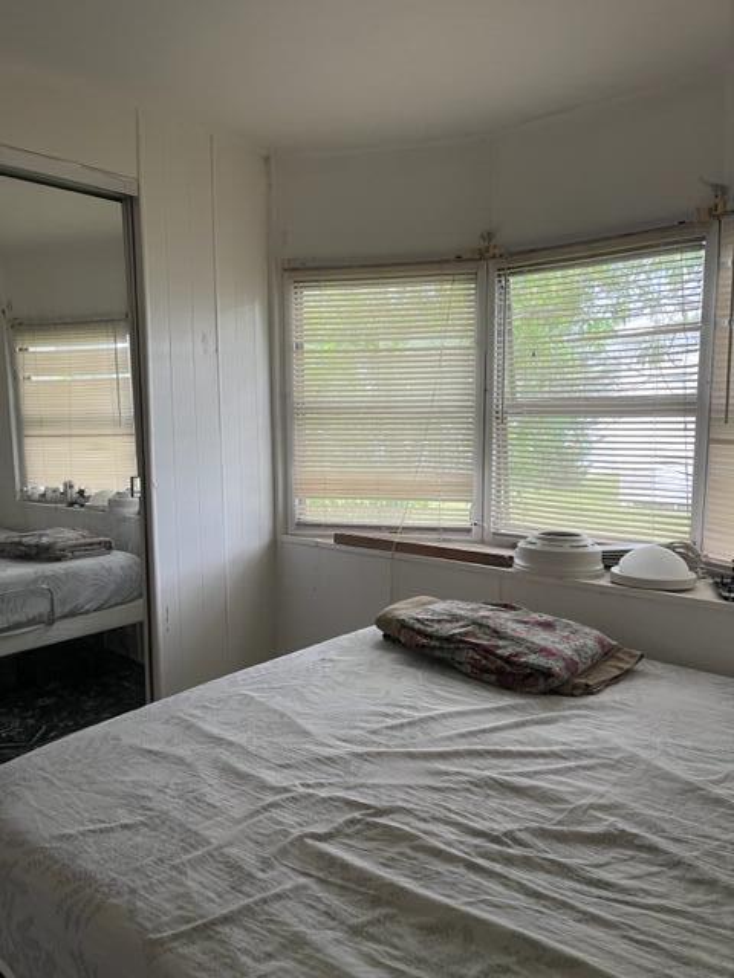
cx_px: 367
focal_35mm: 26
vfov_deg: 67.3
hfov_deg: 53.1
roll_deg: +1.0
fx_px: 735
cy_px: 489
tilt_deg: -6.1
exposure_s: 1/67
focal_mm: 5.1
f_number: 1.6
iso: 125
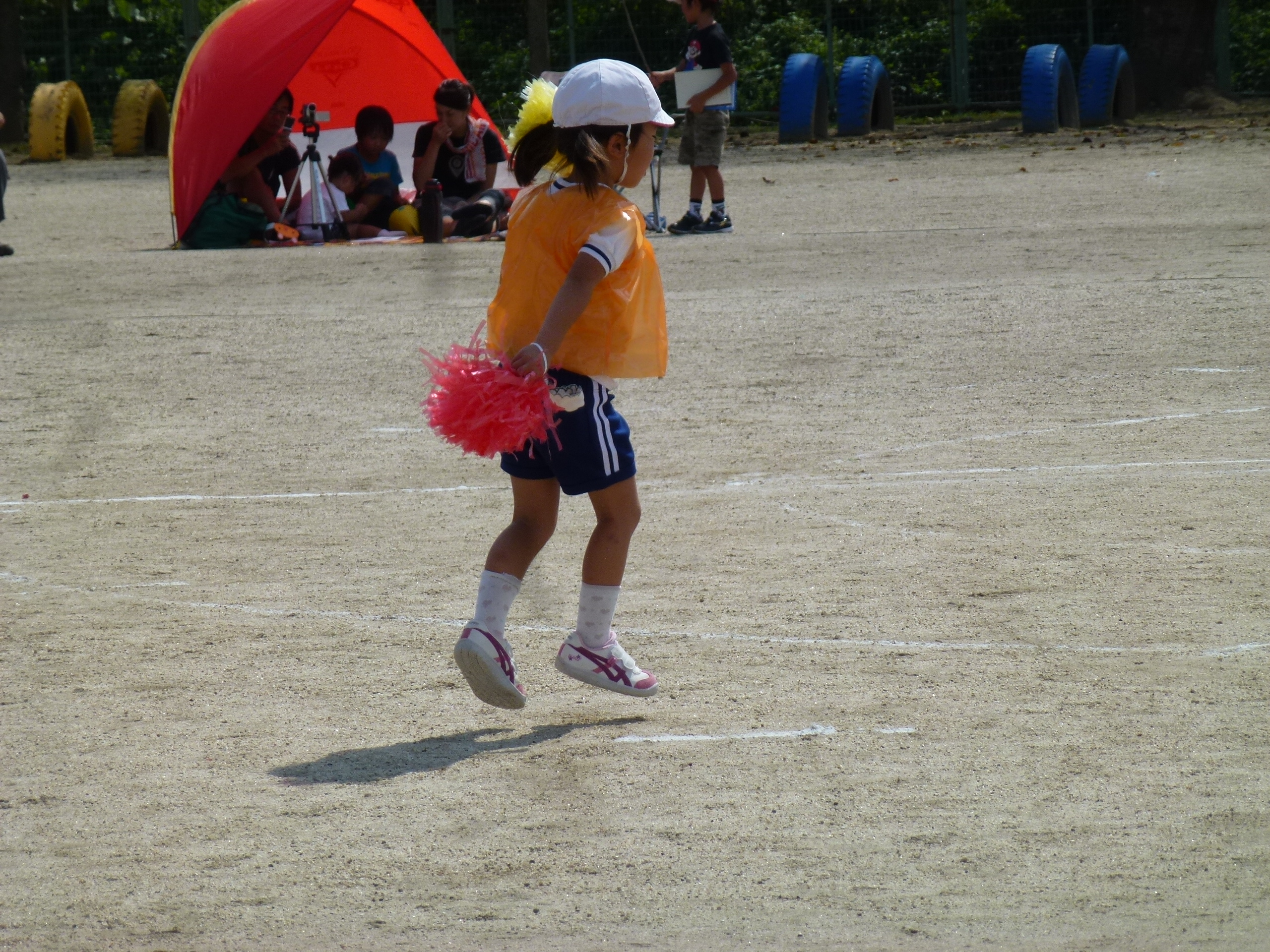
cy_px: 476
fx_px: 9135
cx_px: 635
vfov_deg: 6.0
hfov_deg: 8.0
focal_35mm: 249
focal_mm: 44.5
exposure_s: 1/1000
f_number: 5.6
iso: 100
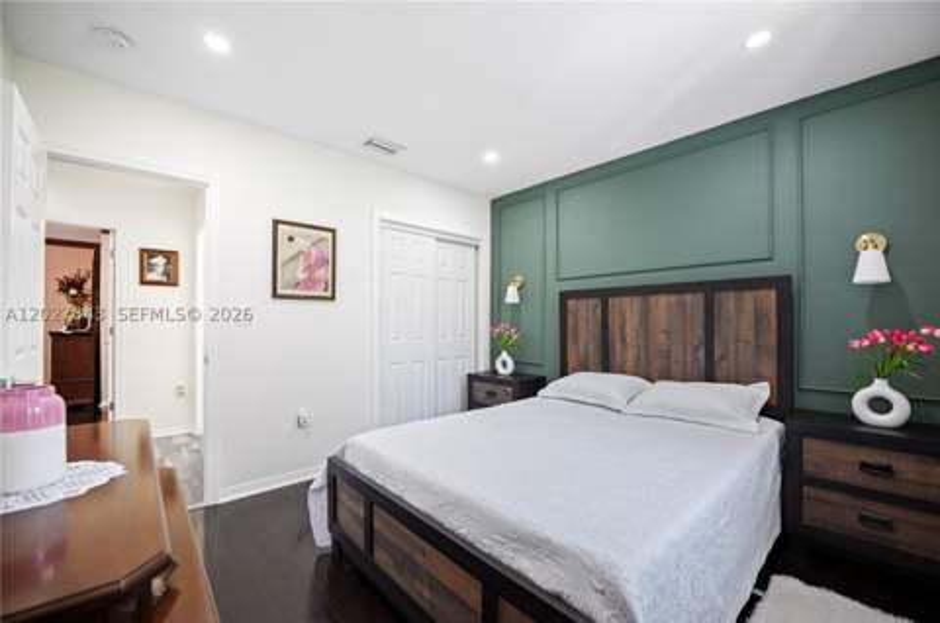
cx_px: 470
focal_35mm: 14
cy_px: 312
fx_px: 365
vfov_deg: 81.0
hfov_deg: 104.4
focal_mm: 14
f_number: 3.2
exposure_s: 1/40
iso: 200
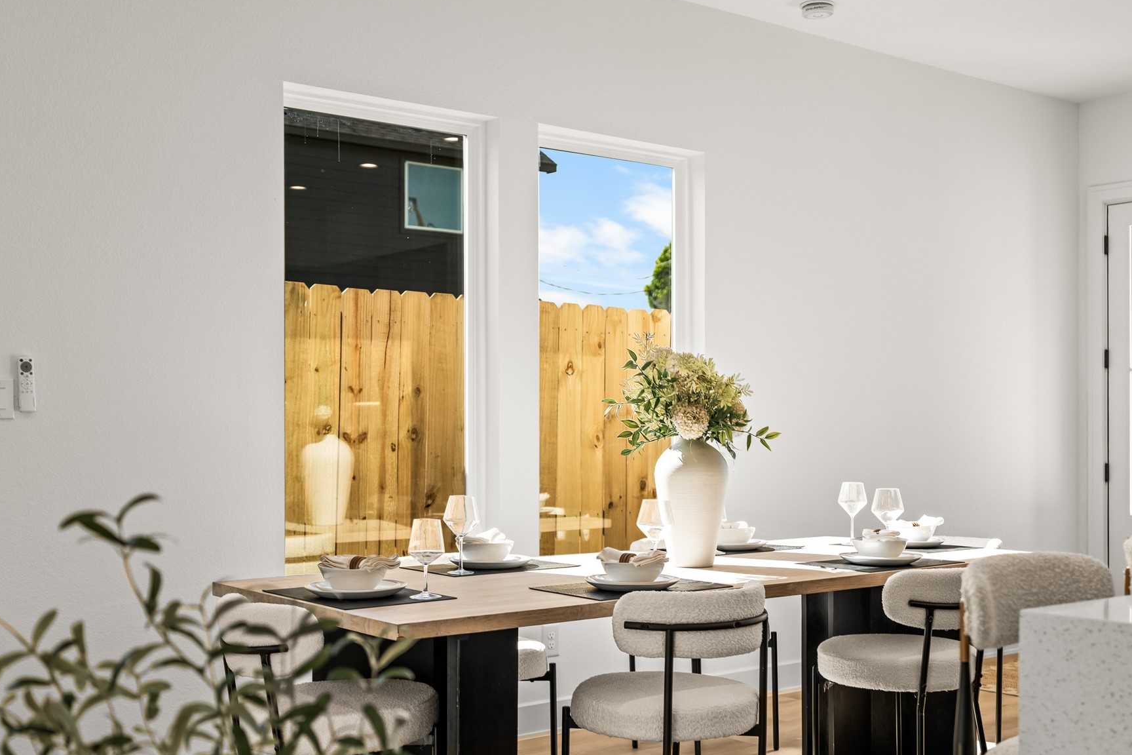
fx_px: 1383
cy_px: 434
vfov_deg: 30.5
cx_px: 649
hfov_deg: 44.4
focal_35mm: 44
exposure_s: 1/100
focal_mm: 35
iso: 200
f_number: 2.8
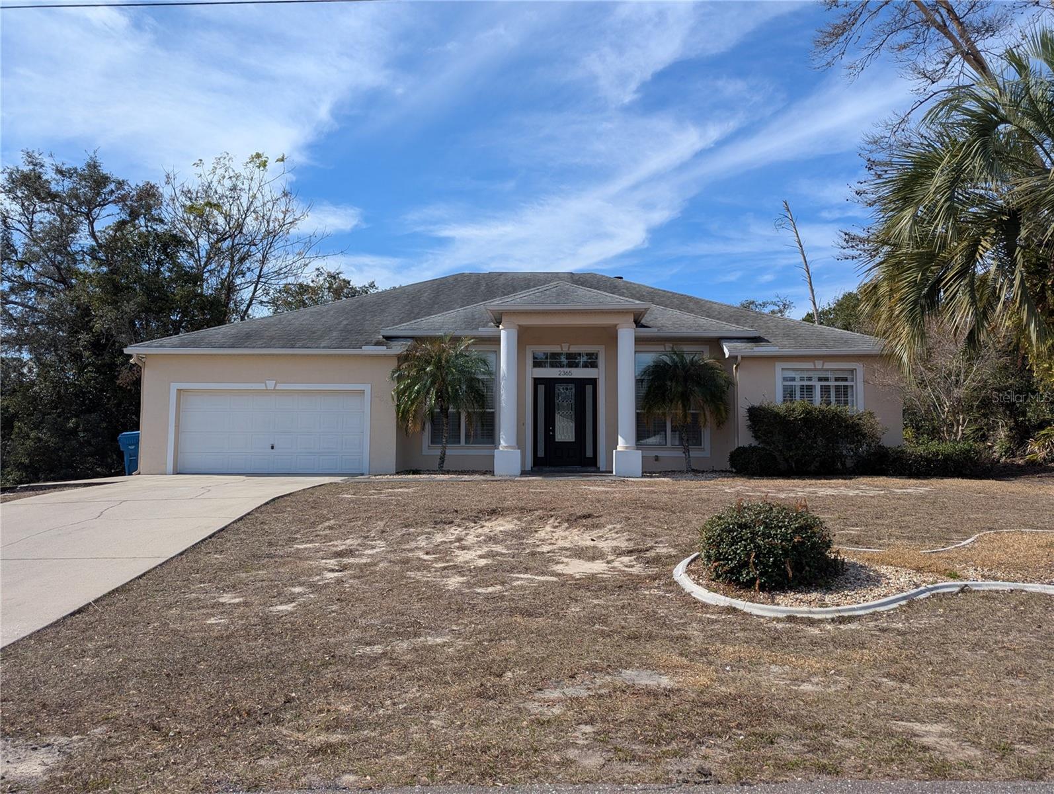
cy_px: 397
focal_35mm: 24
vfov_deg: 56.9
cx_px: 527
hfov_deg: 71.5
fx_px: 732
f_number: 1.85
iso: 47
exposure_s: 1/2899
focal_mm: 6.81
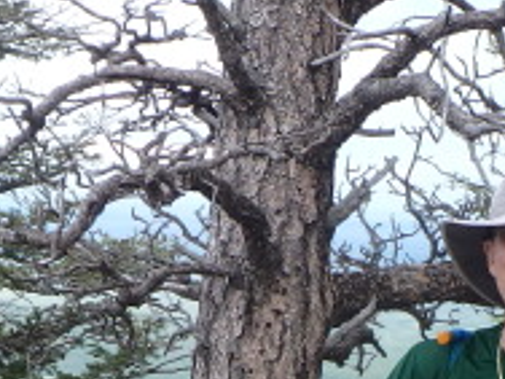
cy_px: 599
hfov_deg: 14.2
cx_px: 540
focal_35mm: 136
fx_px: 1984
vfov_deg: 10.5
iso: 125
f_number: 4.1
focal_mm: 4.5
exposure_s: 1/250
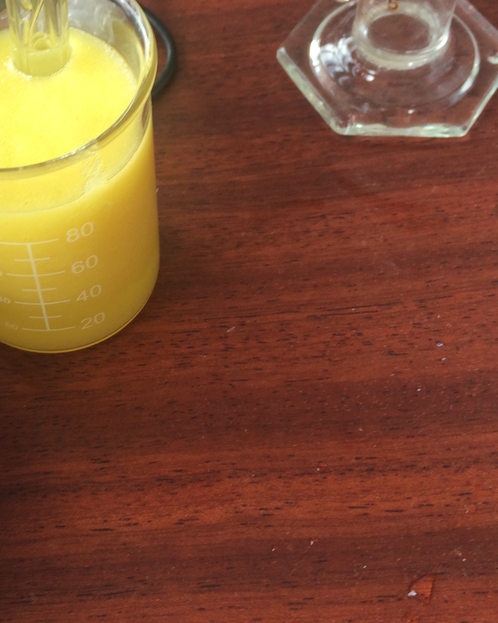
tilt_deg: -55.2
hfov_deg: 28.2
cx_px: 70
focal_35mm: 52
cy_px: 231
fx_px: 958
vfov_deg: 35.8
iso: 40
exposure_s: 1/50
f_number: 2.2
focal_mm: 4.15
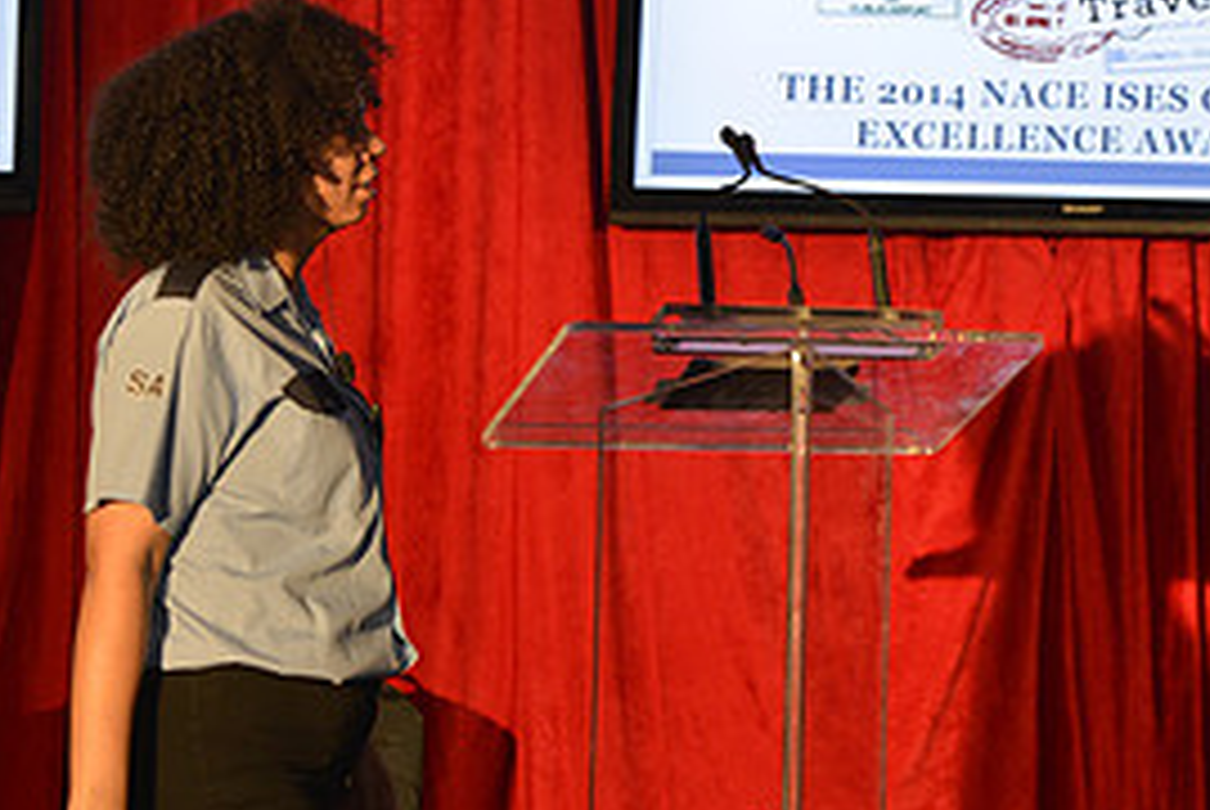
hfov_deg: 13.2
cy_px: 182
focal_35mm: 155
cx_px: 972
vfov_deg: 8.9
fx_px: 5215
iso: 800
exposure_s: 1/60
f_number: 4.5
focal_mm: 72
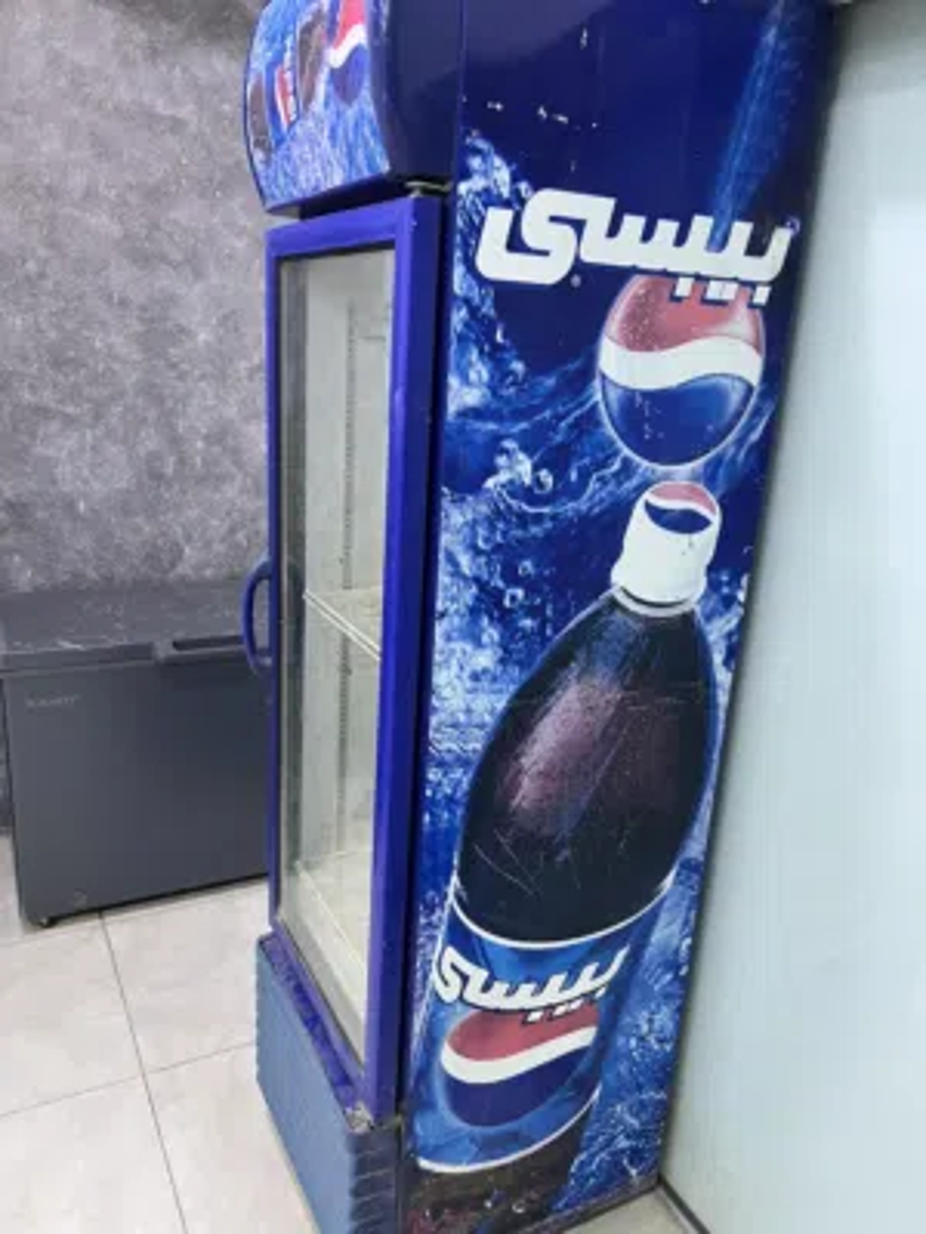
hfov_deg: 53.1
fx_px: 927
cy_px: 617
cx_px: 463
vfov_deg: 67.3
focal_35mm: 26
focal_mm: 5.7
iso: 500
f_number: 1.5
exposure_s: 1/60
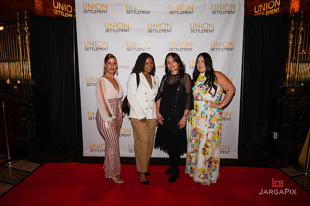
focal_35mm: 26
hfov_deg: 69.4
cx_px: 155
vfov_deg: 49.5
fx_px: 224
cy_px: 103
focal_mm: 26
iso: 1000
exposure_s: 1/200
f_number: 4
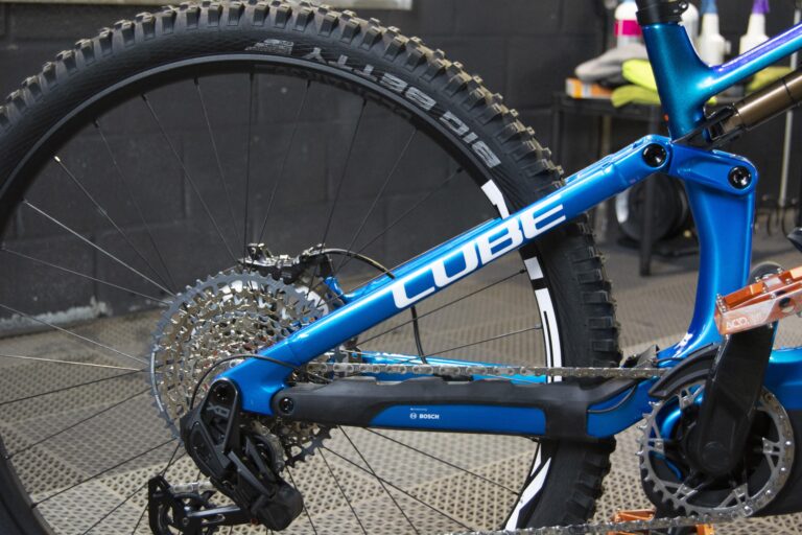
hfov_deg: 35.1
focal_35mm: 57
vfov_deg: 23.8
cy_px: 268
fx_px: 1270
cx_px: 401
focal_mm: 38
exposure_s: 1/30
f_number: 4.8
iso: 1800
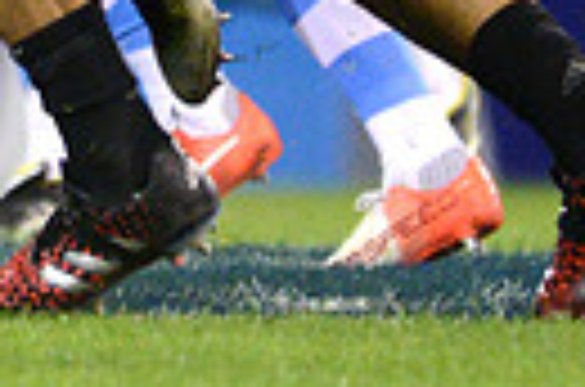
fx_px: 30492
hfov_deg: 1.1
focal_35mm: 1881
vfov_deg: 0.7
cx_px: -441
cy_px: -466
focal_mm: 420
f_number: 4
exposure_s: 1/800
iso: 4500
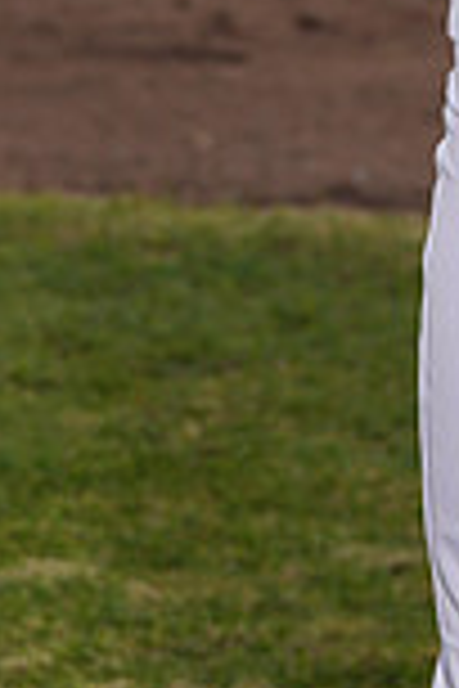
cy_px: -495
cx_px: 826
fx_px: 12010
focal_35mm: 628
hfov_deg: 2.2
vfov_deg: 3.3
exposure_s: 1/200
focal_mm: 166
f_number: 8
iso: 100
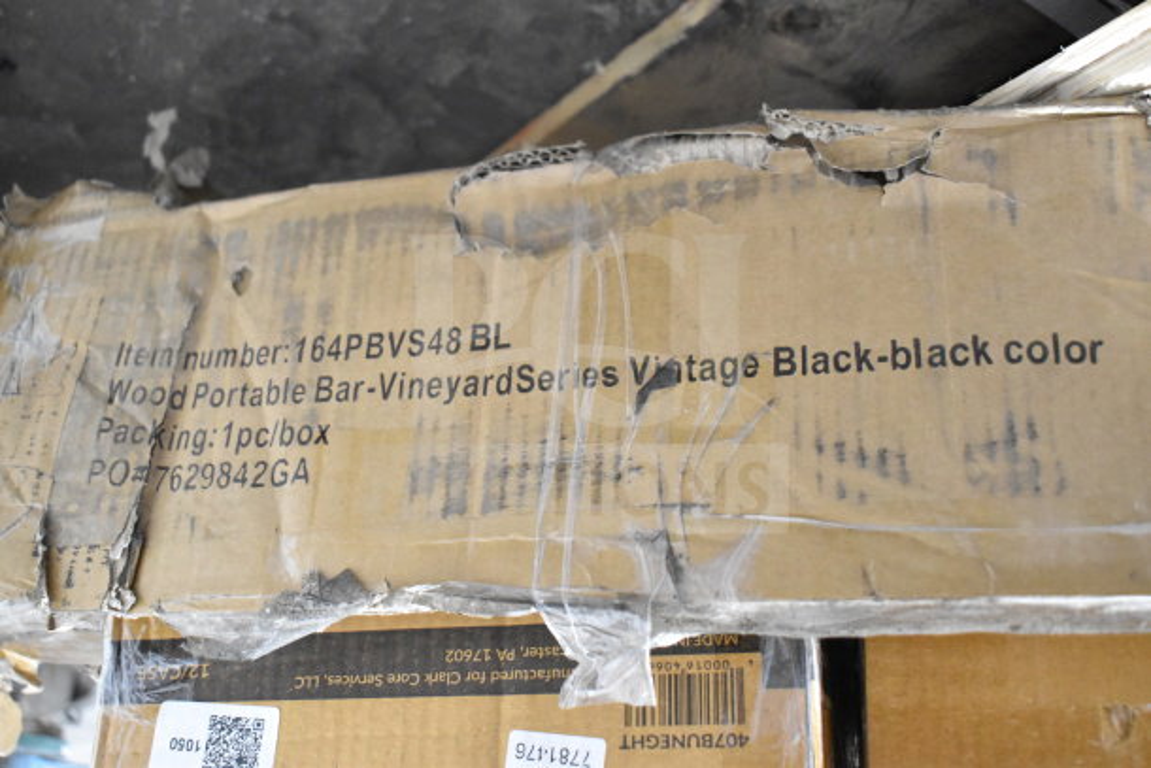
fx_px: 1343
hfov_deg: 46.4
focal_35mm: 42
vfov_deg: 31.9
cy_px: 384
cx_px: 576
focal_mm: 28
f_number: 4.5
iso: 6400
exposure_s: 1/80
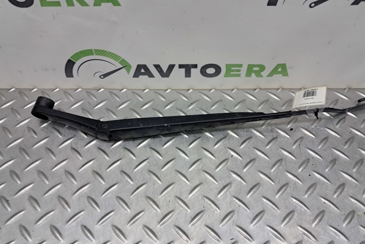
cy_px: 125
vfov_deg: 45.0
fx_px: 294
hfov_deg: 63.6
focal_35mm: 29
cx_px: 182
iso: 100
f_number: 1.8
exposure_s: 1/50
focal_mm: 4
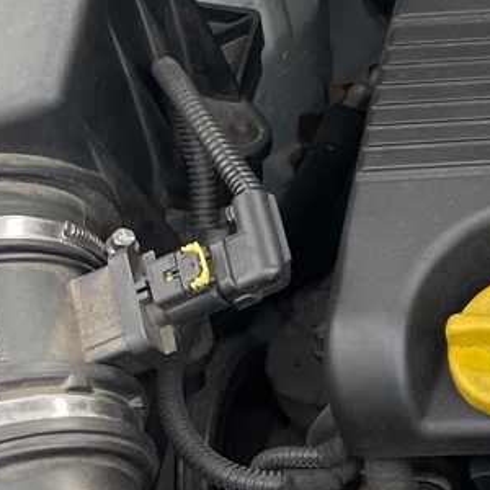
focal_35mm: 138
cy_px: 225
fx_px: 2210
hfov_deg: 10.8
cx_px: 1173
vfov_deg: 12.7
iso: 32
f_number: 1.6
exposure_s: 1/195
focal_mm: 4.2
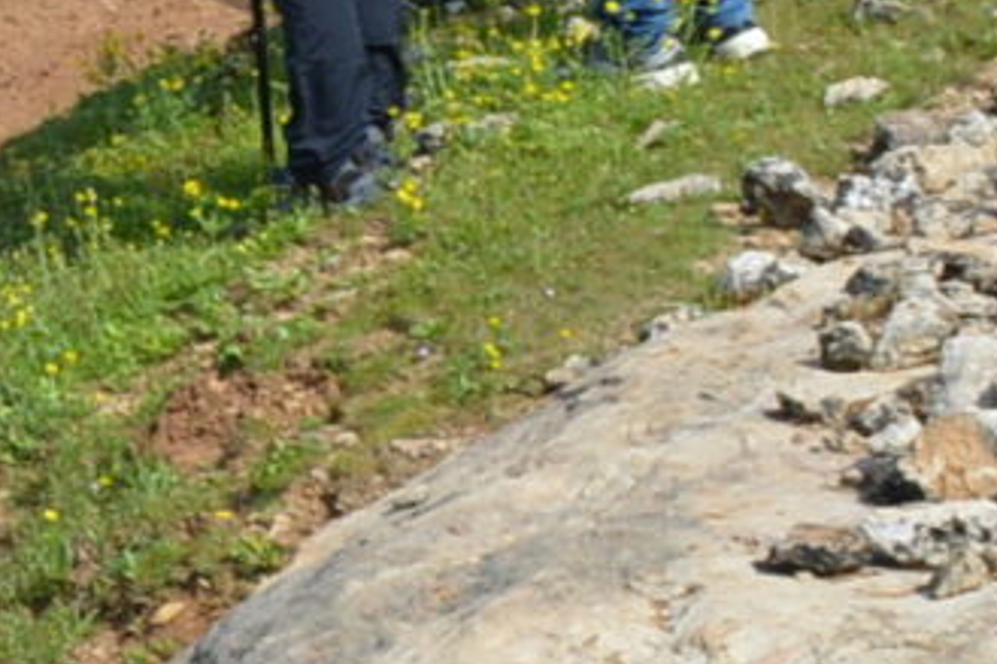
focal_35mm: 210
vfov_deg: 6.4
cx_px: -1115
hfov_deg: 9.1
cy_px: -424
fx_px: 5813
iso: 100
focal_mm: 18
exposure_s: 1/250
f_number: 8
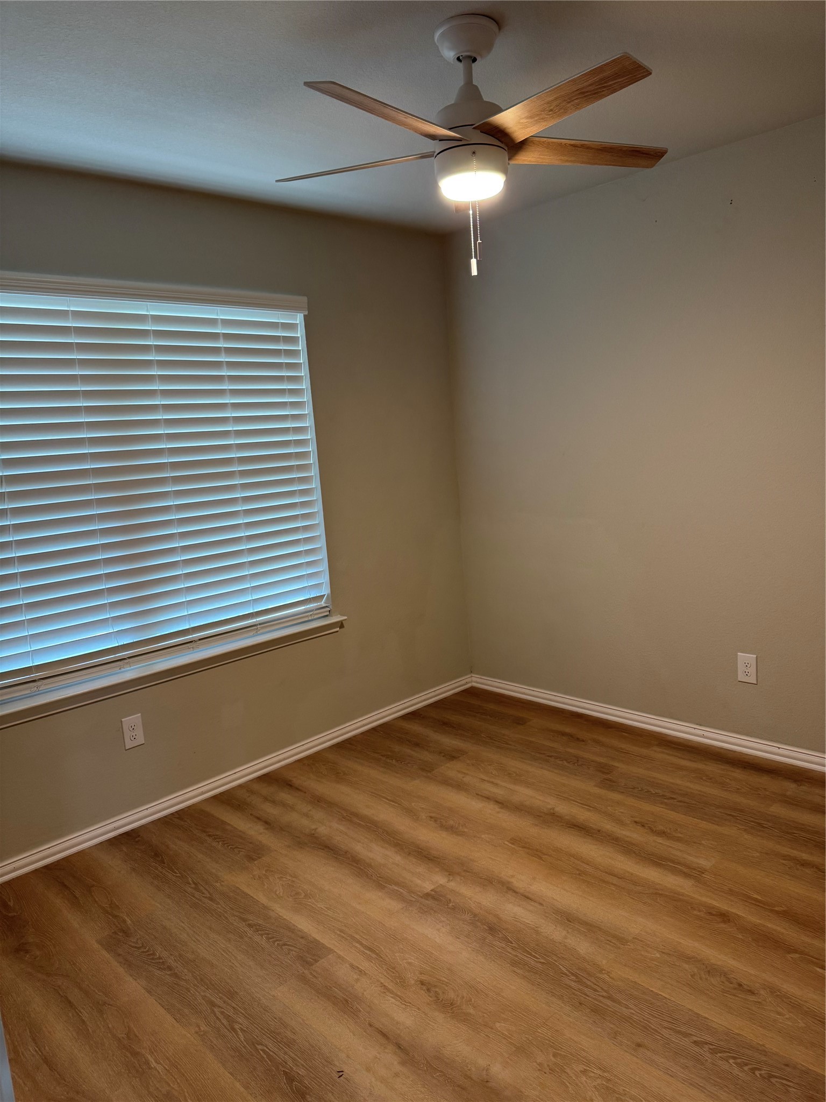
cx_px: 413
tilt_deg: -7.7
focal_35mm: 24
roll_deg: +4.5
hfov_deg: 56.8
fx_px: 764
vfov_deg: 71.6
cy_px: 551
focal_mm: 6.76
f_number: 1.78
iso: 200
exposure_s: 1/120
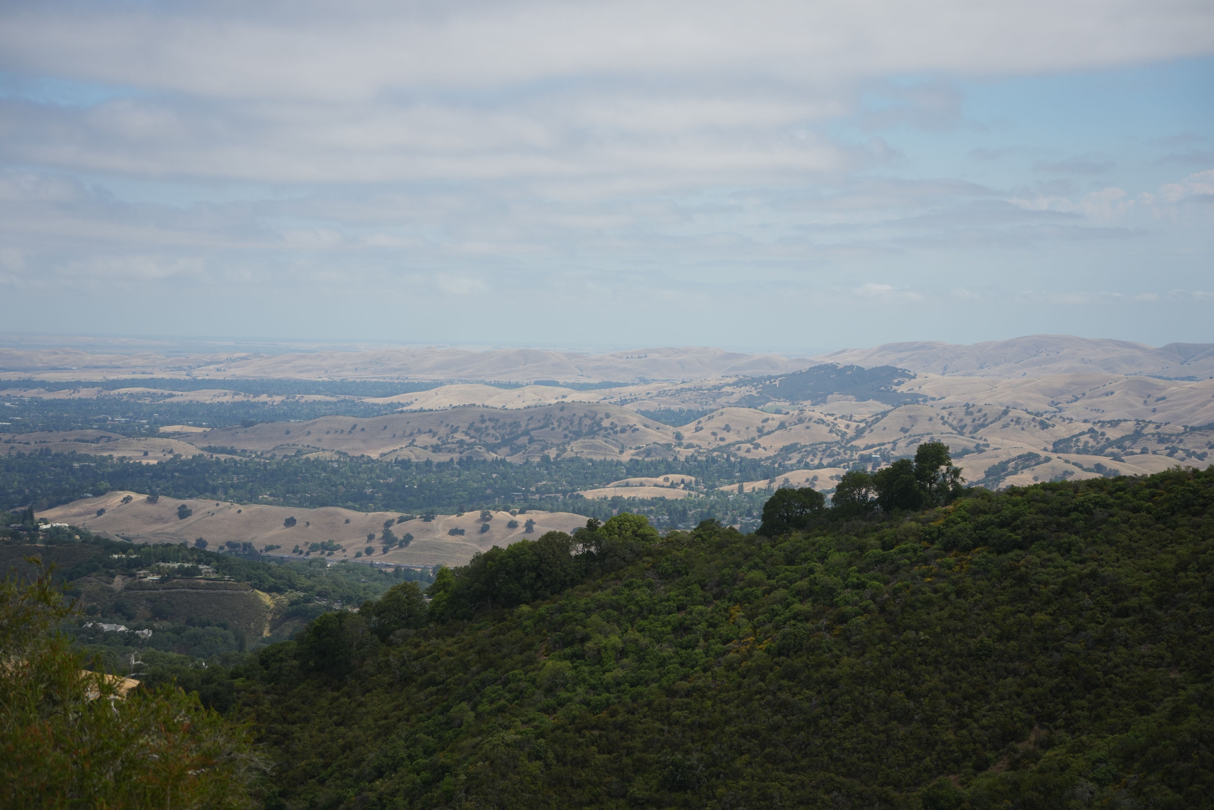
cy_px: 405
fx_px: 2698
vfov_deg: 17.1
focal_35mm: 80
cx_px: 607
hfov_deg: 25.4
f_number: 5
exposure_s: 1/1600
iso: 250
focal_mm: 80
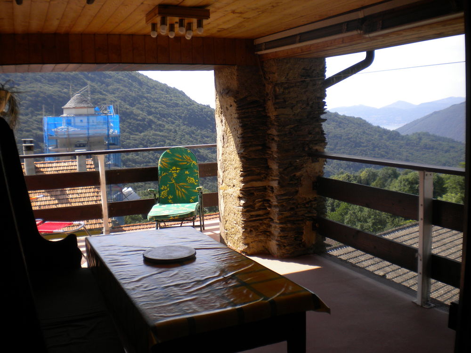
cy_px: 176
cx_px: 236
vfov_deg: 40.7
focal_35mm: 35
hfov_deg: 52.6
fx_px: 476
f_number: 4.6
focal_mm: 6.3
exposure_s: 1/303
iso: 80
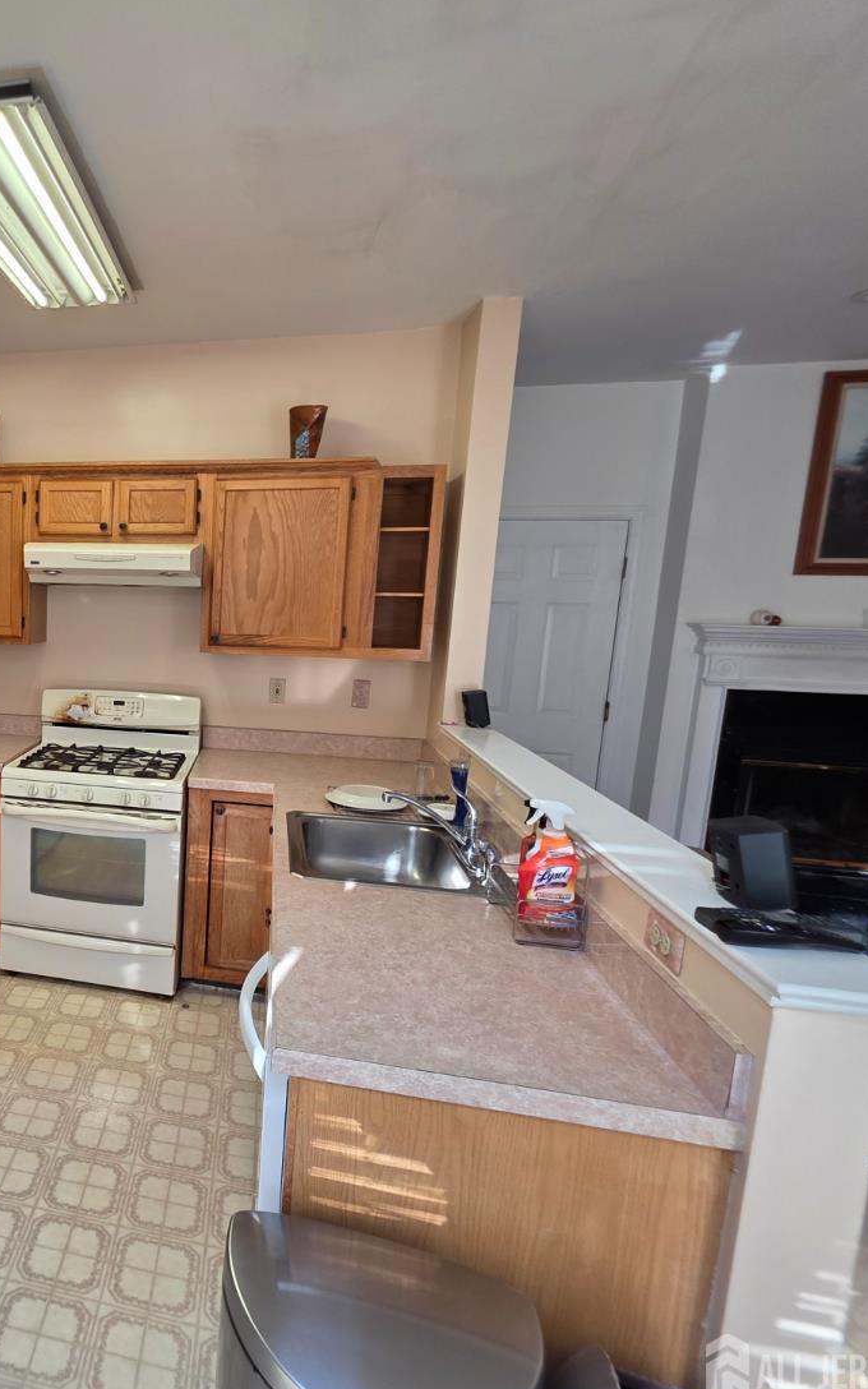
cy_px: 709
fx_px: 719
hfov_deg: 53.3
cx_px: 64
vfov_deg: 88.0
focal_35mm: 19
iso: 64
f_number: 1.9
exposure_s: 1/60
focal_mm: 2.2
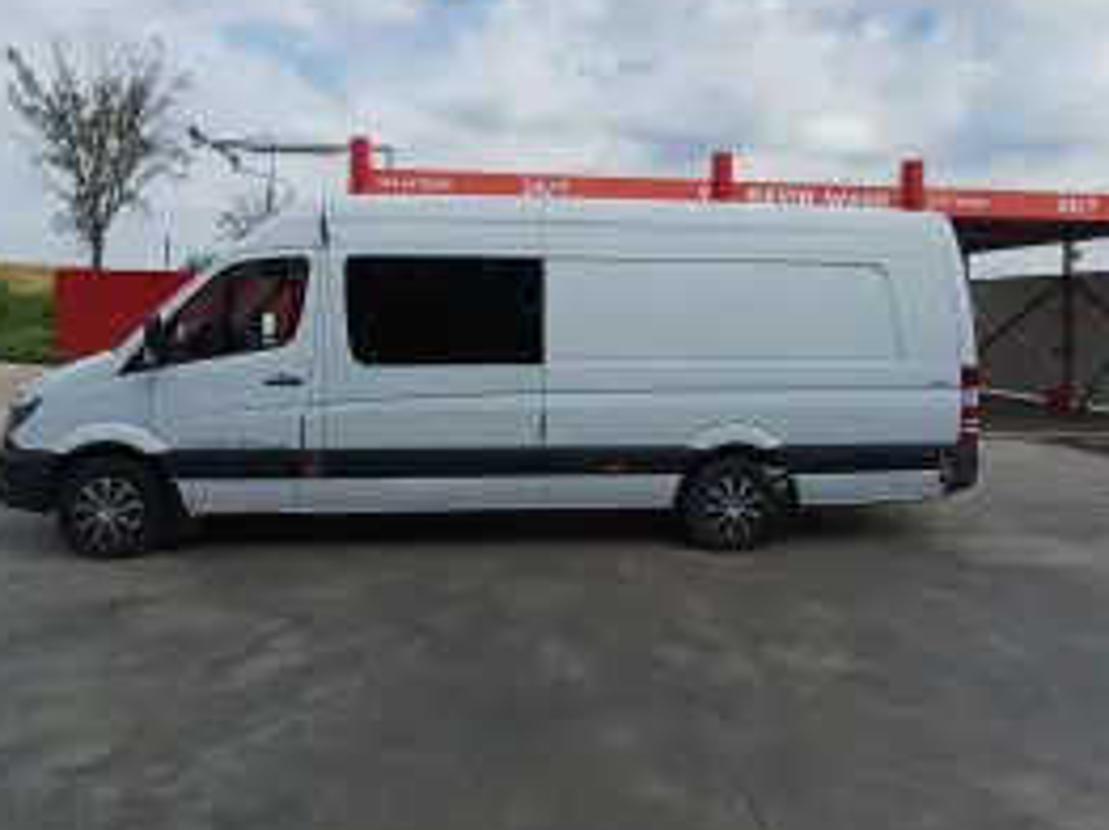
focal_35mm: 22
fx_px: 704
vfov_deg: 60.2
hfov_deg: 76.4
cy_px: 309
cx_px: 533
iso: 40
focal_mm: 1.64
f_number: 2.2
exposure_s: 1/1408
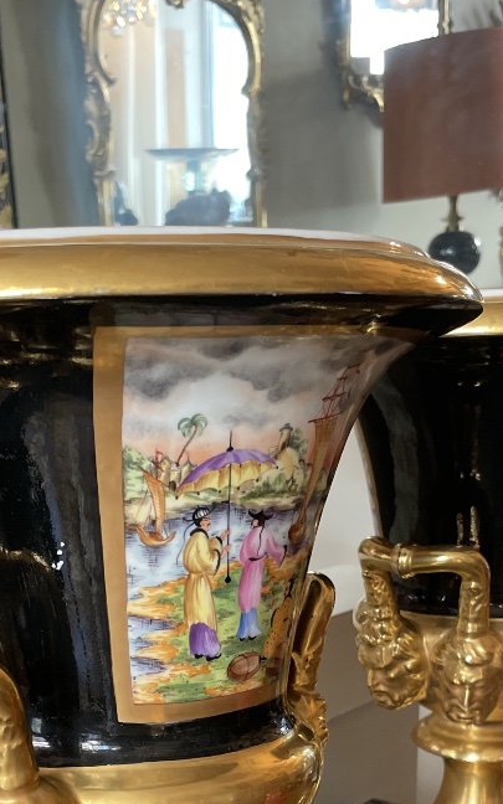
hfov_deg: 25.3
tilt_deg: -14.6
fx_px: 1119
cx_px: 222
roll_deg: +1.8
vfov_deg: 37.5
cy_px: 689
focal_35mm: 51
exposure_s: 1/50
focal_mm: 4.2
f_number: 1.6
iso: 250
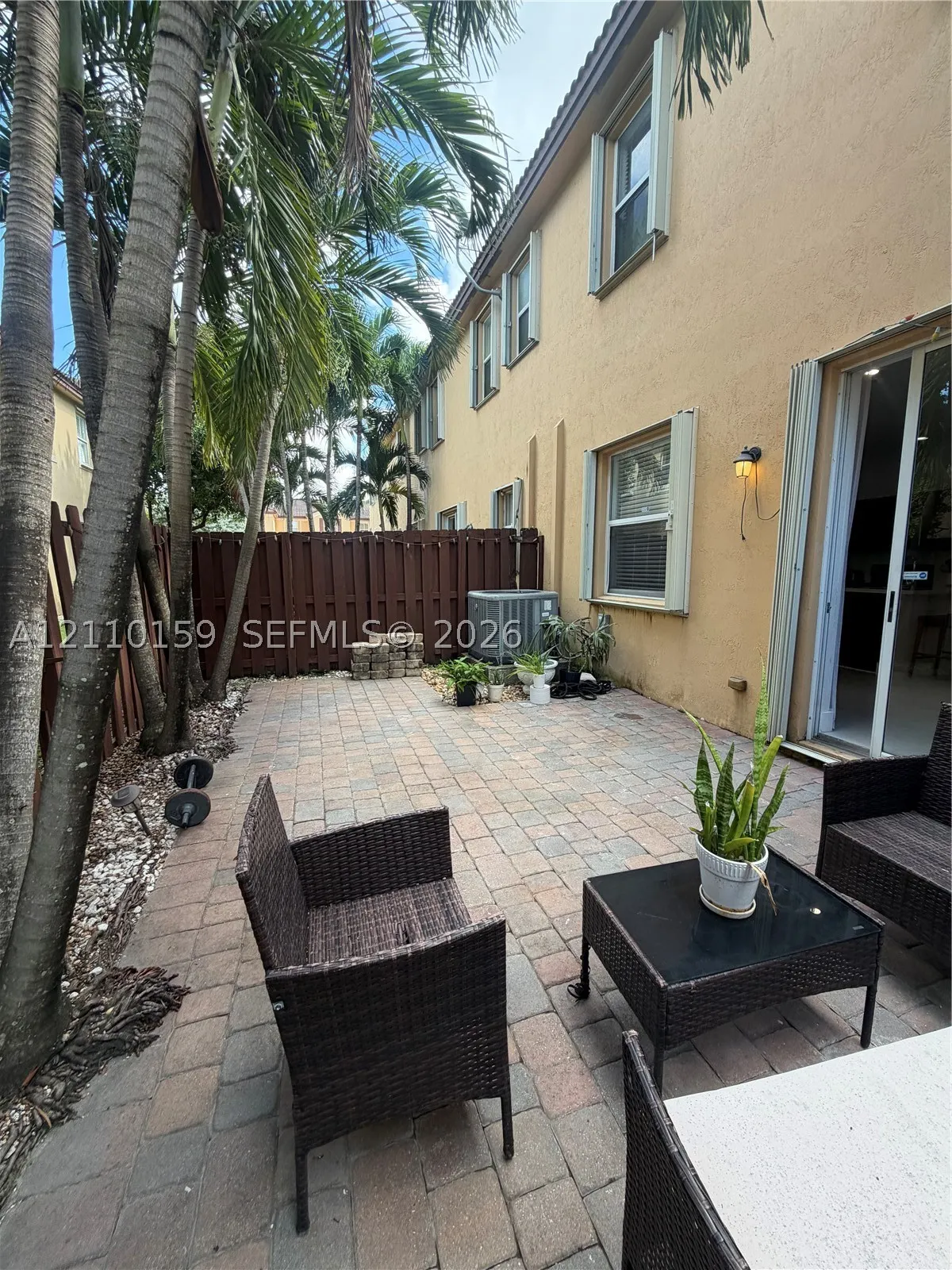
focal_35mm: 14
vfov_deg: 102.1
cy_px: 635
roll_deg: +0.1
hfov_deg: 85.7
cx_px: 476
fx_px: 513
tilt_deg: -7.9
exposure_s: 1/212
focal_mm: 2.22
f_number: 2.2
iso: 50
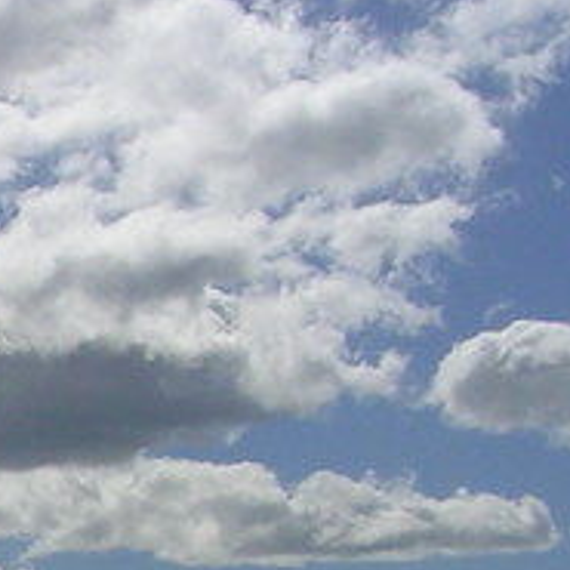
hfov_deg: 11.0
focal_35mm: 145
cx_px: -536
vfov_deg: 11.7
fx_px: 2701
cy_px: 739
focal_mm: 5.8
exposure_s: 1/1279
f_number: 5.6
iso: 50
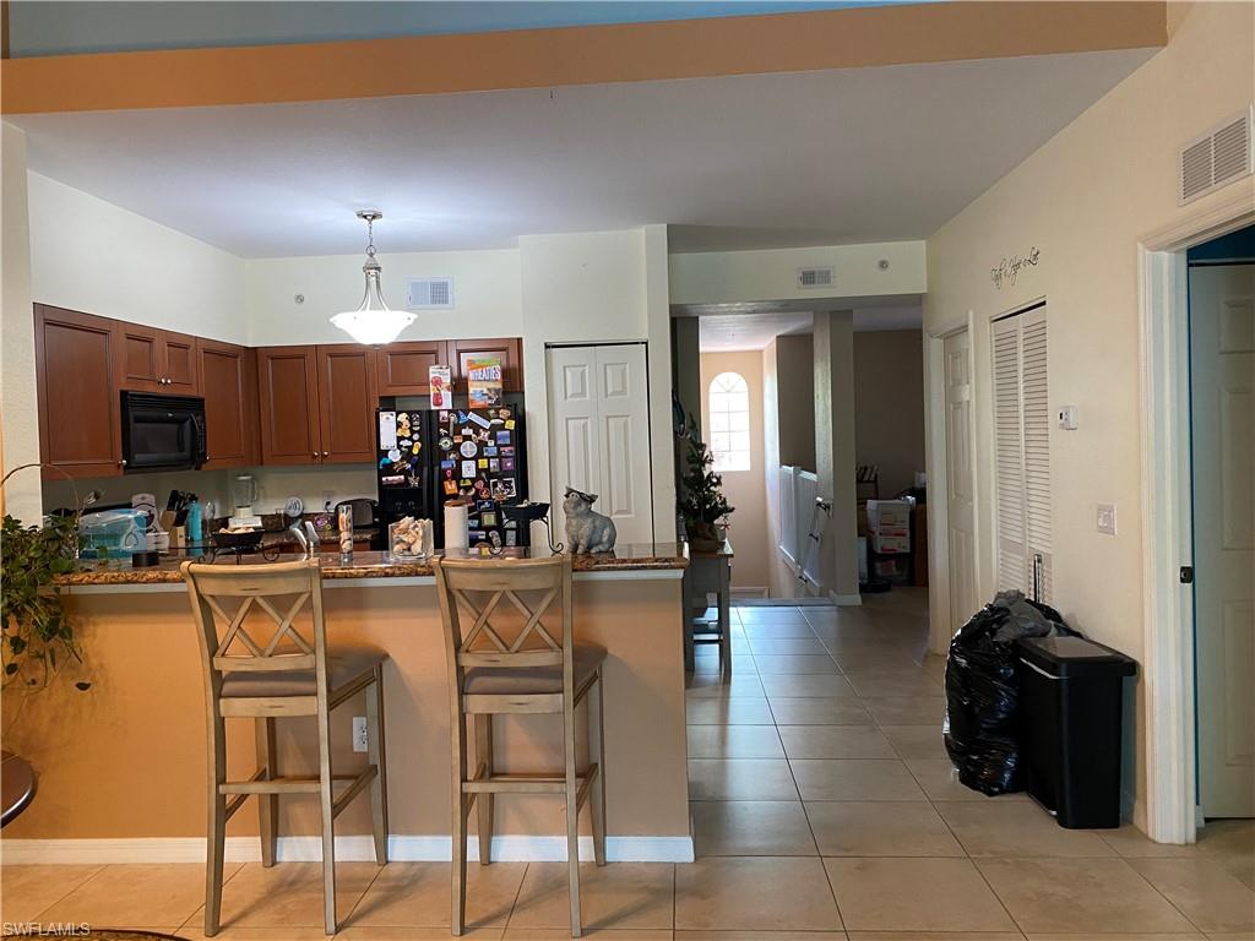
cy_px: 470
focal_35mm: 26
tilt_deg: -2.0
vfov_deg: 53.1
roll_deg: +2.8
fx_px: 943
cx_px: 628
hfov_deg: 67.3
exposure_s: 1/60
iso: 160
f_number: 1.8
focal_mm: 4.25
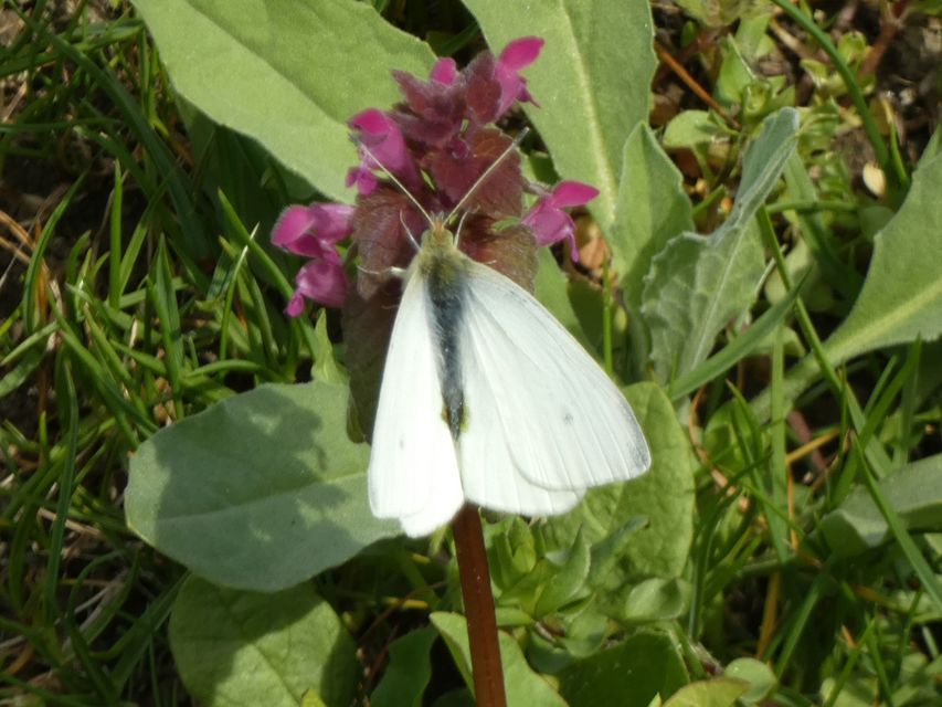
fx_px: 19514
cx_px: 471
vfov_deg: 2.1
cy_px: 354
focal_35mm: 717
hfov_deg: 2.8
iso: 80
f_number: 5.6
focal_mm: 128.4
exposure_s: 1/125
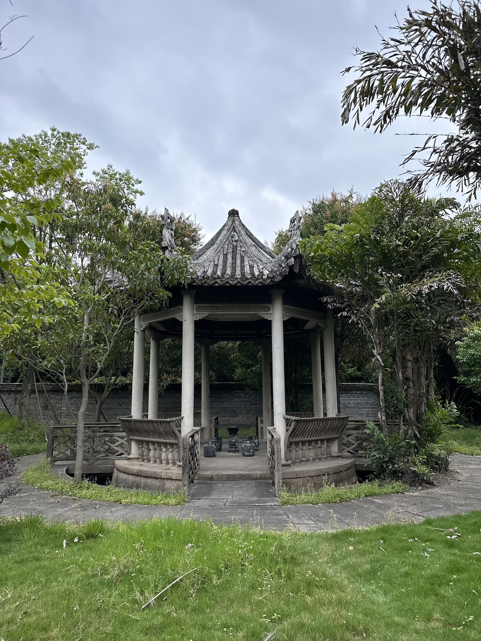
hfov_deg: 56.8
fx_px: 445
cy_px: 320
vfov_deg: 71.6
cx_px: 240
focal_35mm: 24
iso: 80
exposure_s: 1/296
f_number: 1.78
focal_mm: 6.86
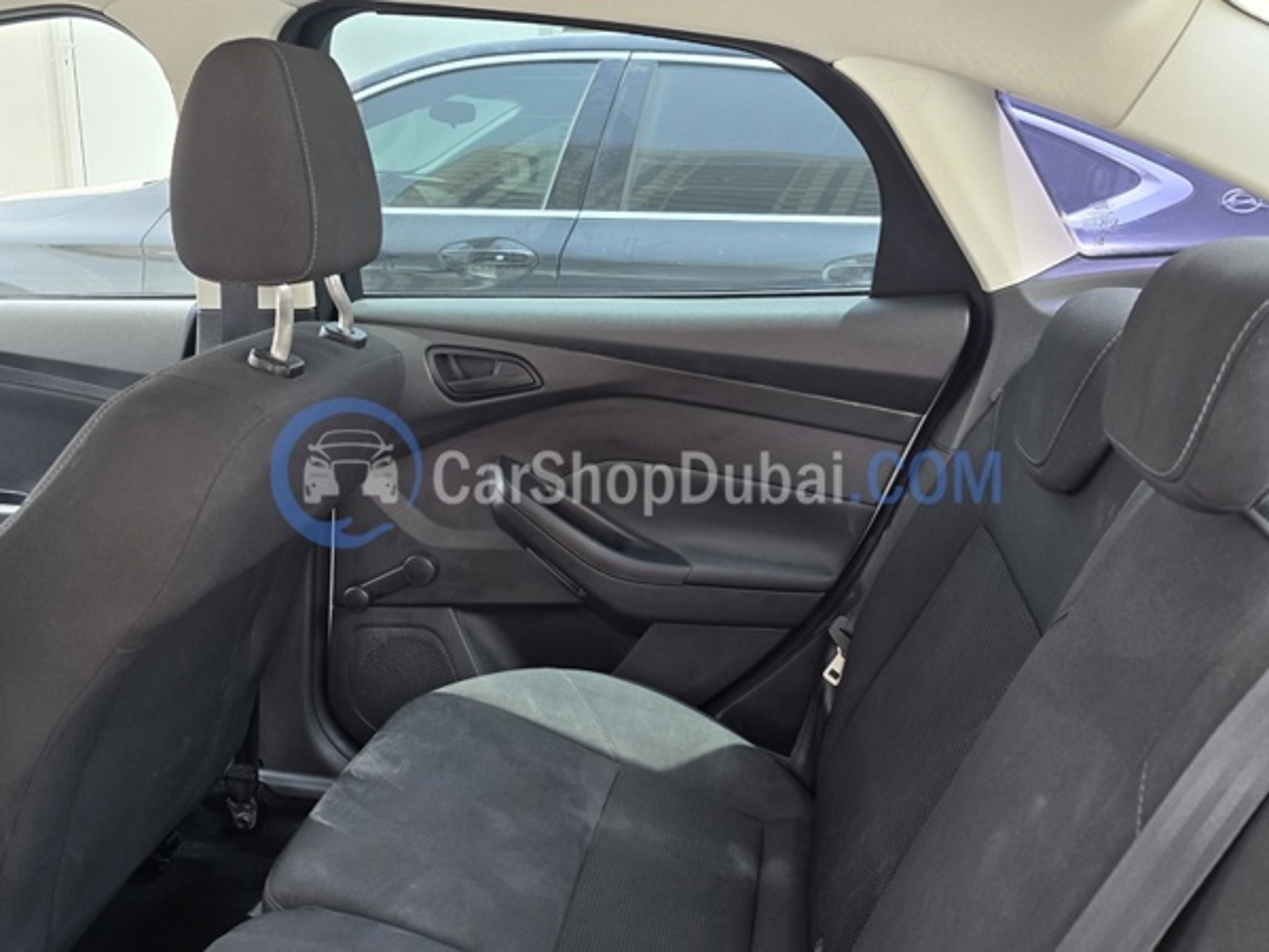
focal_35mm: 23
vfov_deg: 58.9
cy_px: 476
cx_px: 634
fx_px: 843
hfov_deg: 73.9
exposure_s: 1/180
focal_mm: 6.3
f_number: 1.7
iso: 125
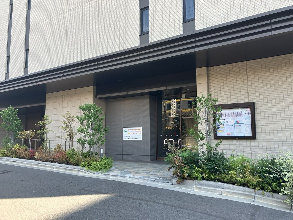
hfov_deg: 63.4
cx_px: 146
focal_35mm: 28
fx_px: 237
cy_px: 110
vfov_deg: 49.7
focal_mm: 3.99
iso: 25
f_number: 1.8
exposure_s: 1/218
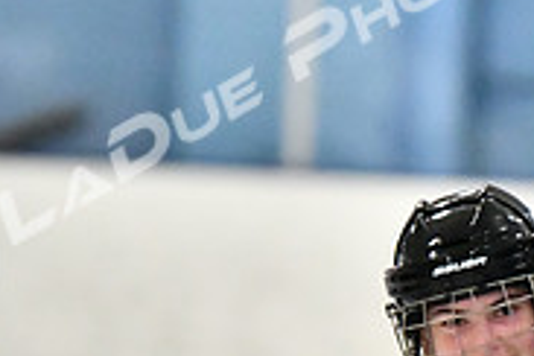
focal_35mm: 902
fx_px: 13379
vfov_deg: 1.5
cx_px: 537
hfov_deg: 2.3
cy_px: 413
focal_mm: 190
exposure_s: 1/1250
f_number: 2.8
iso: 8000
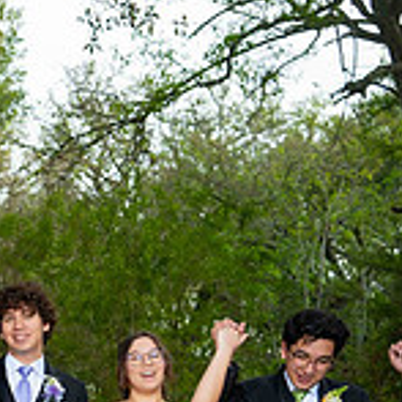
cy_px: 502
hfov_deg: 13.1
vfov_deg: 14.4
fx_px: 1537
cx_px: -369
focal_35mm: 117
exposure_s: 1/200
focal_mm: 35
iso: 250
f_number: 3.2
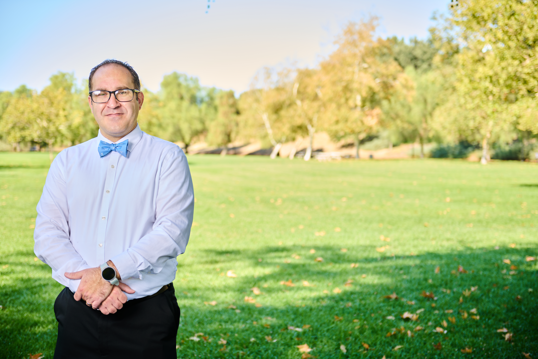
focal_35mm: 50
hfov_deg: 39.6
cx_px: 269
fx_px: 747
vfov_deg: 27.0
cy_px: 180
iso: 100
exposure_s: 1/200
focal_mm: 50
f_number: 3.2
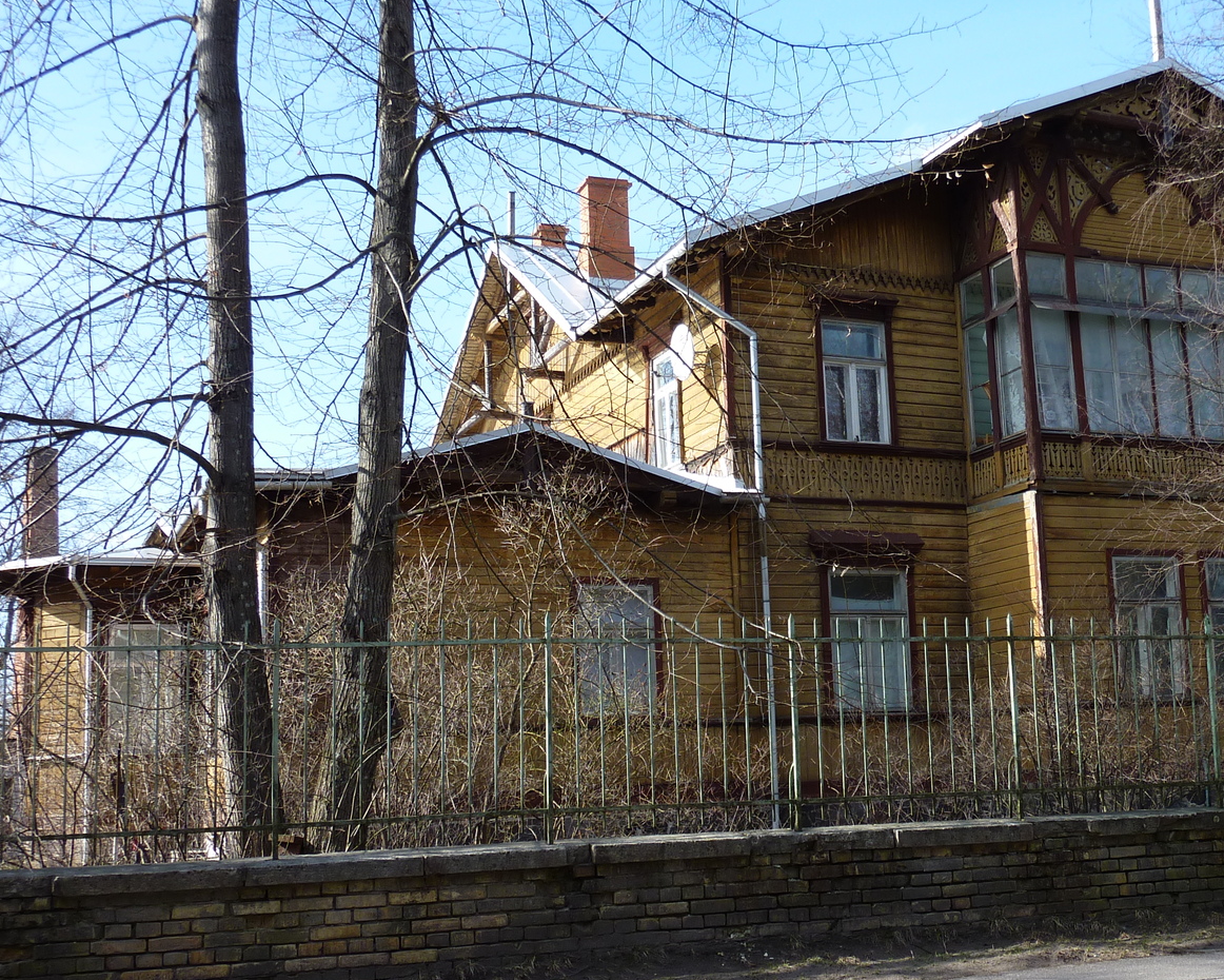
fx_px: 1558
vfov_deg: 34.9
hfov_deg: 42.6
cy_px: 552
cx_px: 750
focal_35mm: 43
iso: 80
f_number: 4
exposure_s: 1/320
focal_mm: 5.3
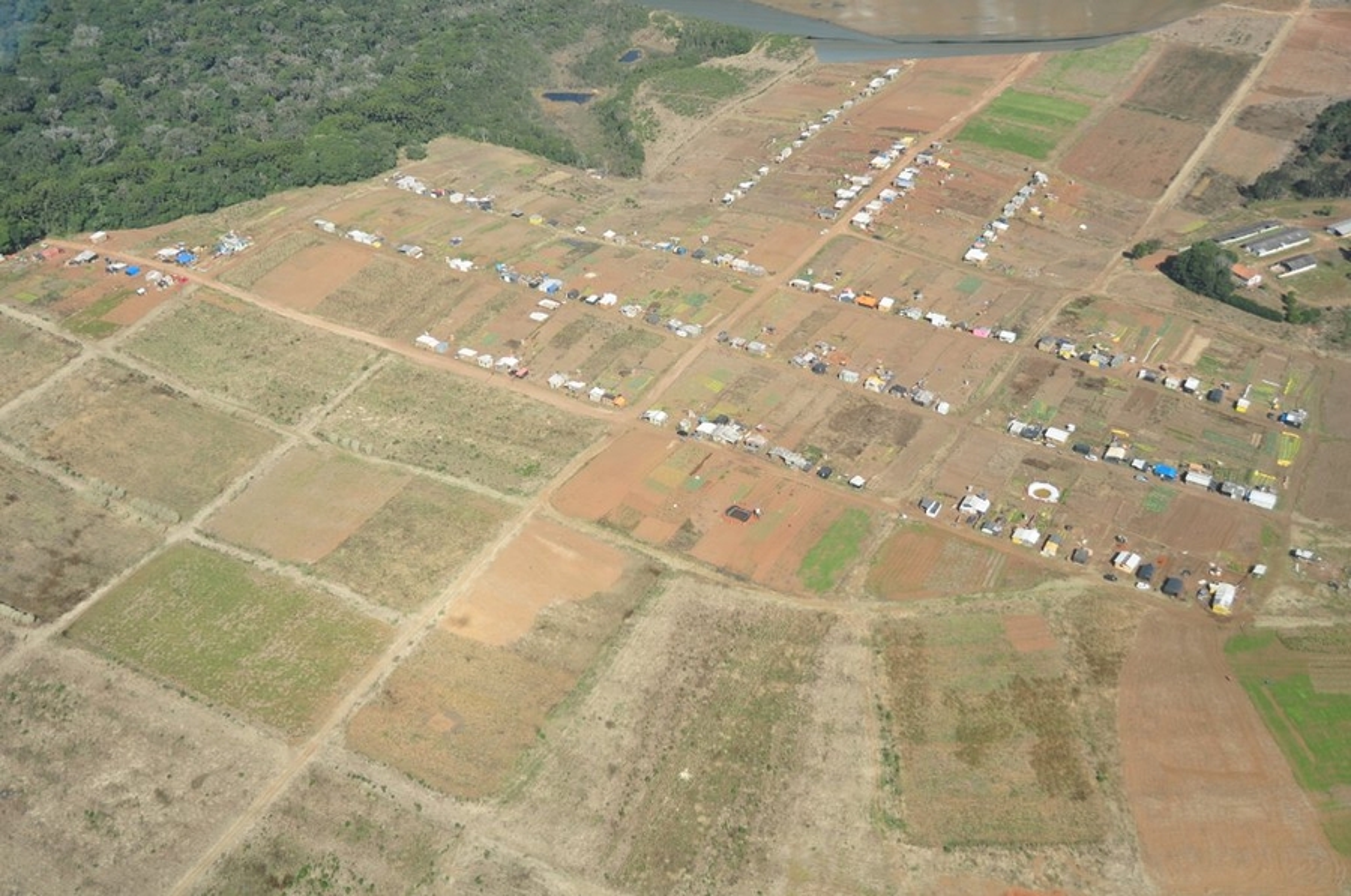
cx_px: 676
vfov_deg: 36.8
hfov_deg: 53.2
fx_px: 1349
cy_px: 448
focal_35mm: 36
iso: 320
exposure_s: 1/2500
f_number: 4
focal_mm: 24
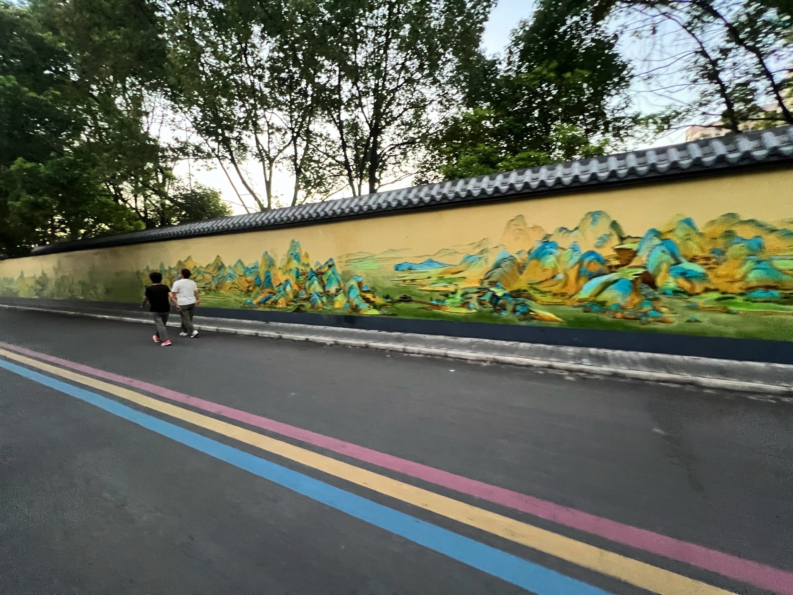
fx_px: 298
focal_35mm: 13
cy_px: 298
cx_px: 396
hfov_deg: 106.2
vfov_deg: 89.9
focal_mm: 1.57
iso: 640
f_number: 1.8
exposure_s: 1/60
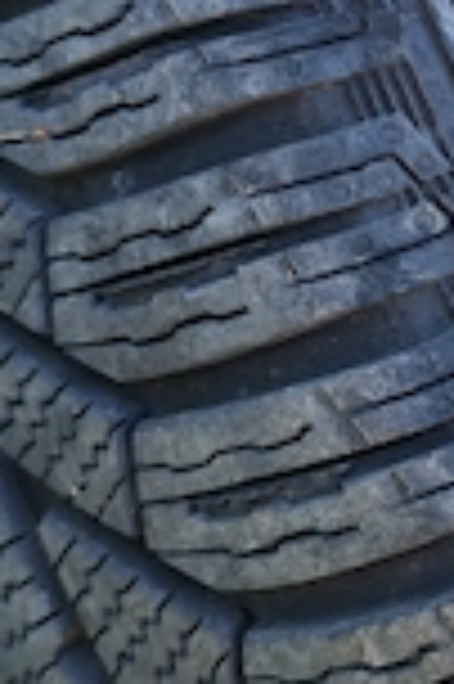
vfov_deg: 27.4
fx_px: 1403
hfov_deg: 17.9
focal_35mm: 74
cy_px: 306
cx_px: 458
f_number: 1.9
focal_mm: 6.12
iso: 50
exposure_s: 1/160
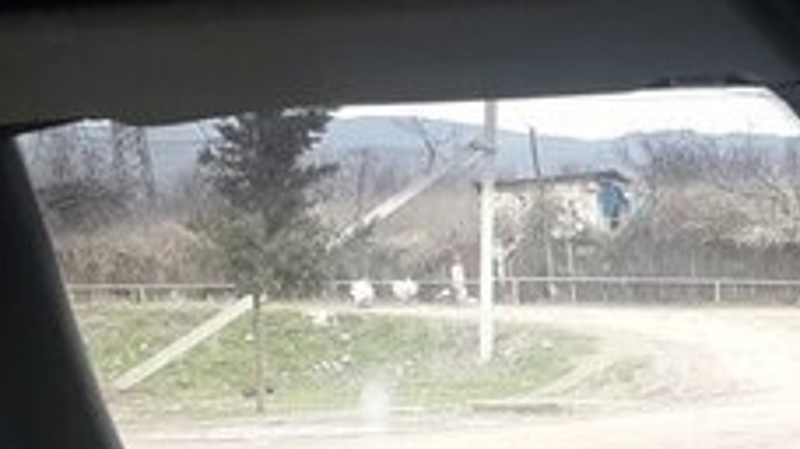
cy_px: 752
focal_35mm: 85
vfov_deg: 13.1
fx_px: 1802
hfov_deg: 22.2
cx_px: 1070
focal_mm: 3.6
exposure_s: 1/100
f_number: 1.9
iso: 50
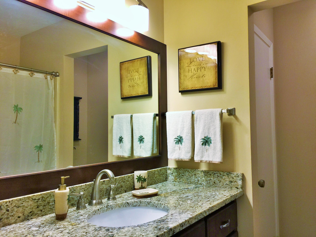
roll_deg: -0.3
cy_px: 118
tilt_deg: +1.1
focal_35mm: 29
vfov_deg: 48.2
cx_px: 158
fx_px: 265
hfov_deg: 61.7
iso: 32
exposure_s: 1/15
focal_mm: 4.15
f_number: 2.2
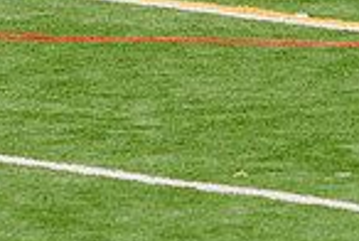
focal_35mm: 1253
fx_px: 12521
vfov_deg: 1.1
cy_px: -150
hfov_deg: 1.6
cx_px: -114
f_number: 5.6
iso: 640
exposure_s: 1/1600
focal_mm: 200
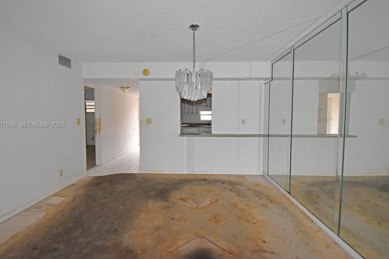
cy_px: 125
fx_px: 173
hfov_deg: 96.7
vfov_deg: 73.7
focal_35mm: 16
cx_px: 191
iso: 3600
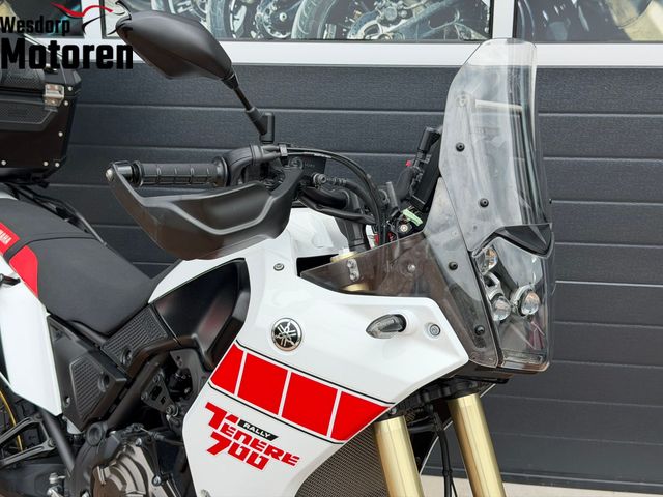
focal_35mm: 48
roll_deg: -0.5
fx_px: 919
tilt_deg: -17.4
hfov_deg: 39.7
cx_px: 332
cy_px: 248
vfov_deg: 30.3
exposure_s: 1/2033
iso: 64
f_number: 1.78
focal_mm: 6.76
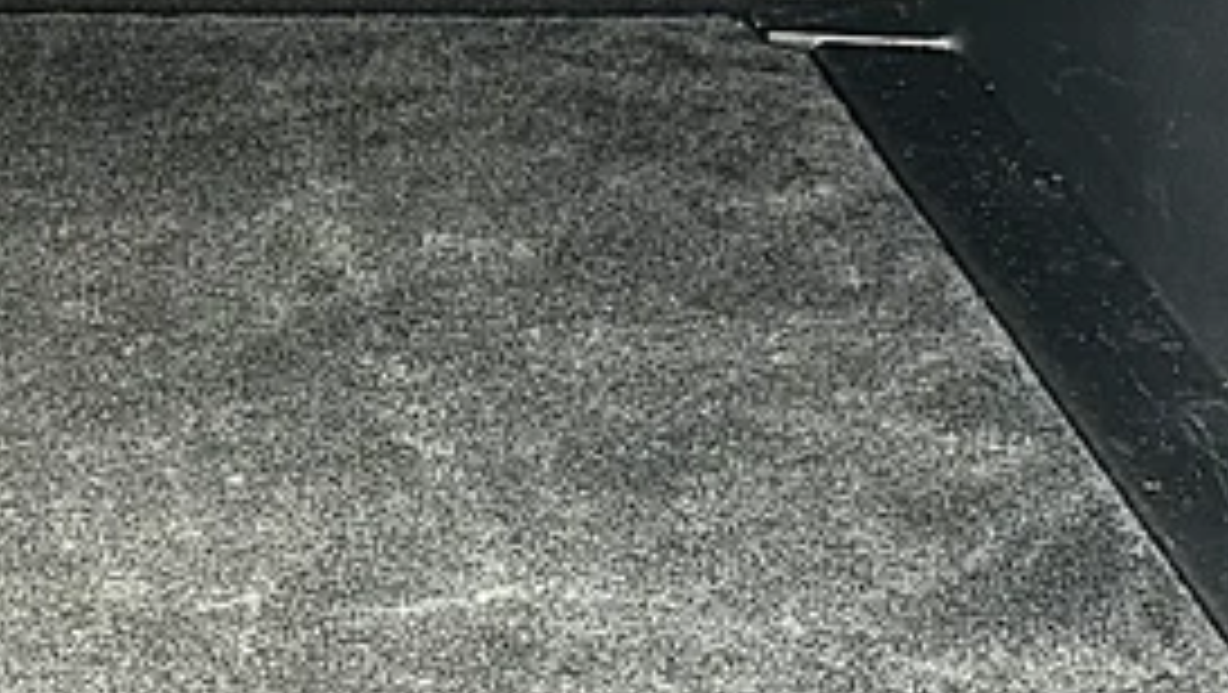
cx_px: -279
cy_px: -2
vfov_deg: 9.0
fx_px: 4366
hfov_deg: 15.4
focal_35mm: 134
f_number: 1.78
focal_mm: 6.86
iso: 80
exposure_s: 1/105
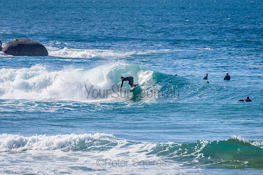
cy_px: 85
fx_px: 4481
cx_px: 115
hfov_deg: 3.4
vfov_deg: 2.2
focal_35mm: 613
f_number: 5.6
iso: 110
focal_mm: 500
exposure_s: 1/2000
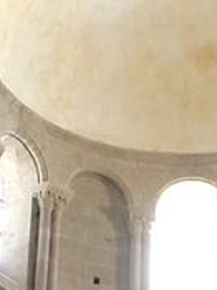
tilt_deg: +45.9
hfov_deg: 7.7
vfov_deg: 9.8
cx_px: 187
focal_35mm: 192
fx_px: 1607
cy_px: -212
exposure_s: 1/15
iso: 40
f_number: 1.8
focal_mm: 4
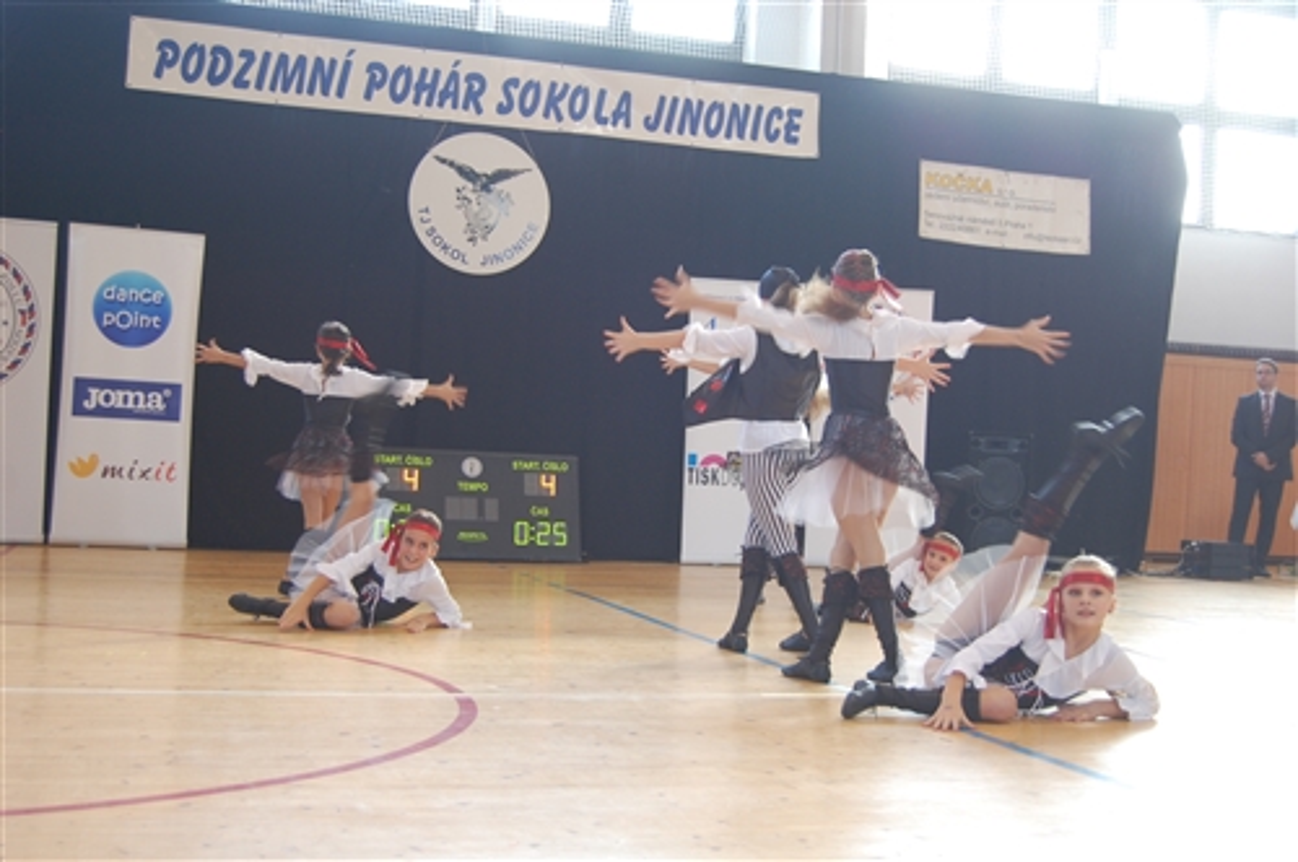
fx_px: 1620
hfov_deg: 43.7
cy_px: 431
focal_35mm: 45
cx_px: 649
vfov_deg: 29.8
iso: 400
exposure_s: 1/40
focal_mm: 30
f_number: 4.2
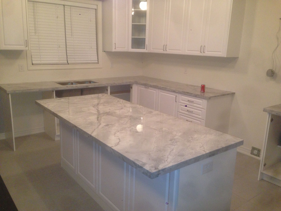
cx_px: 140
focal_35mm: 33
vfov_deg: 42.9
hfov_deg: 55.4
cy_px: 106
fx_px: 268
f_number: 2.4
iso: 200
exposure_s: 1/20
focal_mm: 4.13
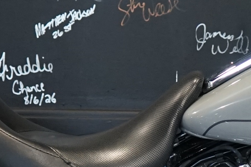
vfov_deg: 6.1
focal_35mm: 226
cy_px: 144
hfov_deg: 9.1
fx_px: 1576
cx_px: 174
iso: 1600
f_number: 4
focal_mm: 33
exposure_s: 1/160
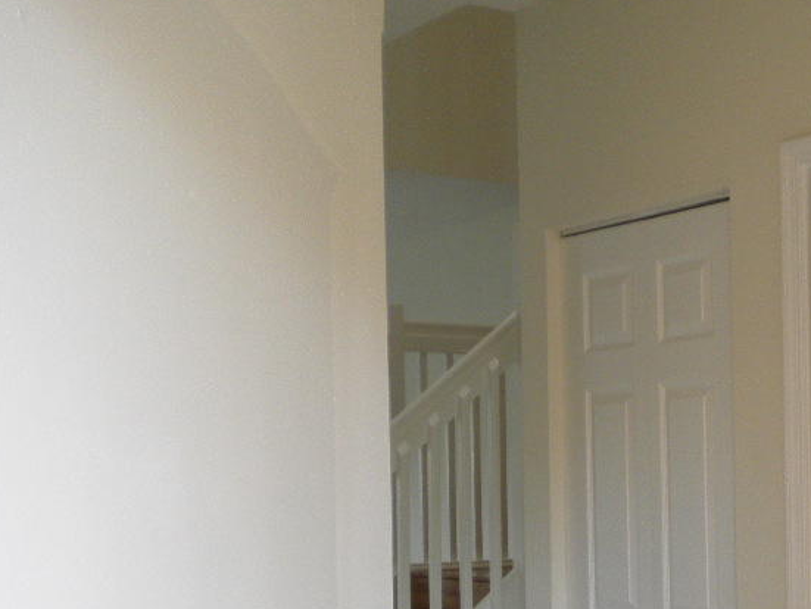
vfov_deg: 22.2
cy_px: 519
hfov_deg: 29.2
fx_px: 1524
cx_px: 642
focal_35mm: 65
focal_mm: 6.3
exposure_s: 1/65.3
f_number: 3.1
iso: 159
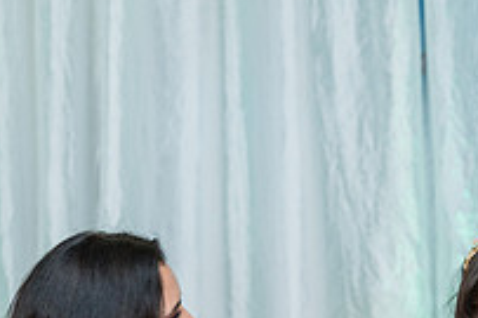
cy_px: 399
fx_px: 2229
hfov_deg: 12.1
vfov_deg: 8.1
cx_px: 516
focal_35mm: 168
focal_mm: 58.8
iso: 1000
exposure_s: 1/250
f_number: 2.8
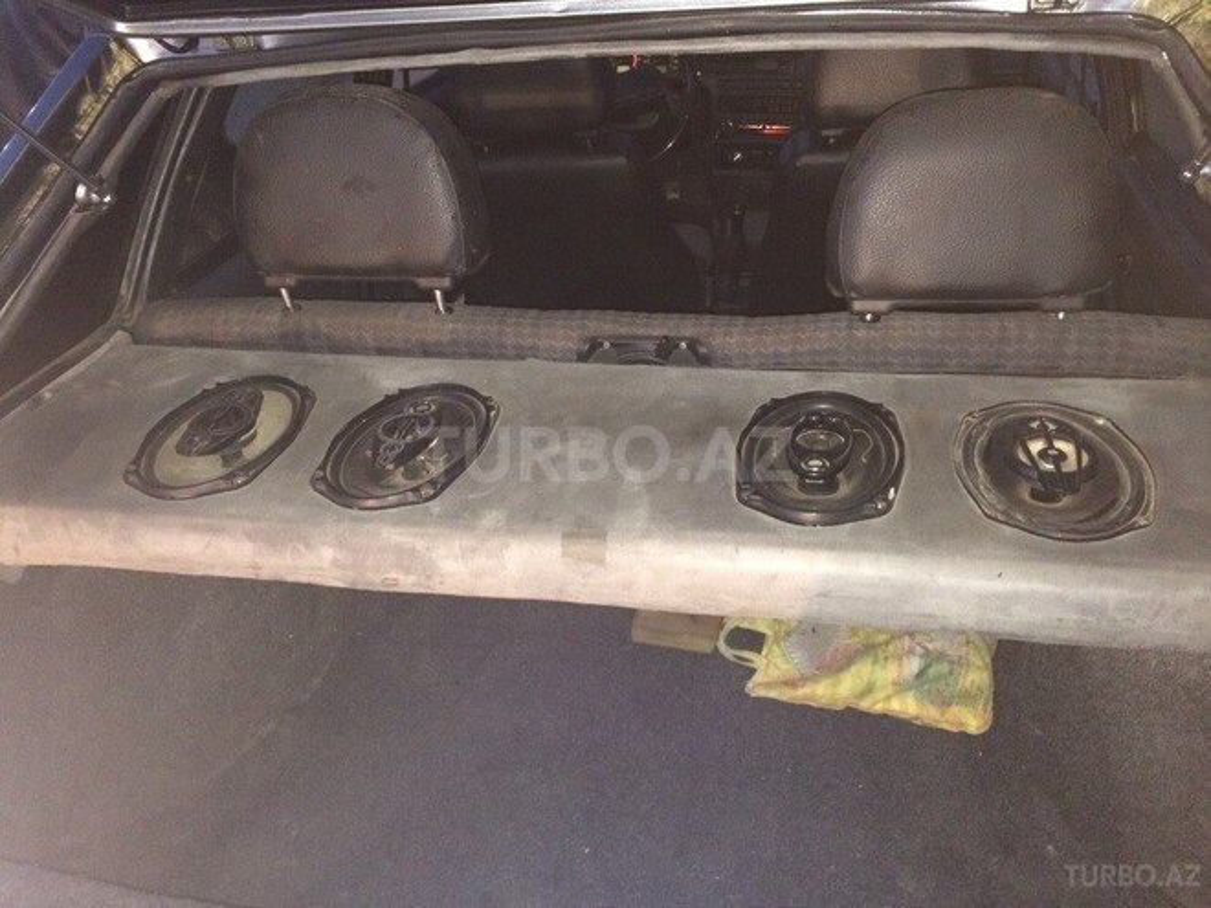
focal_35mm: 29
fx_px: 1015
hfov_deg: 61.7
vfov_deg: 48.2
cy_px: 454
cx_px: 606
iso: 400
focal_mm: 4.15
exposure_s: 1/17
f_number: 2.2
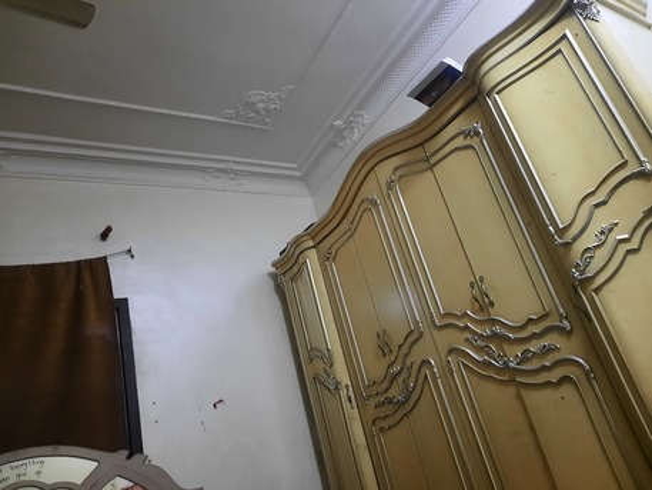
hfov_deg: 69.4
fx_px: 471
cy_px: 245
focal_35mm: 25
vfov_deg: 54.9
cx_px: 326
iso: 1000
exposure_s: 1/20
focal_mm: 4.6
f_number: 2
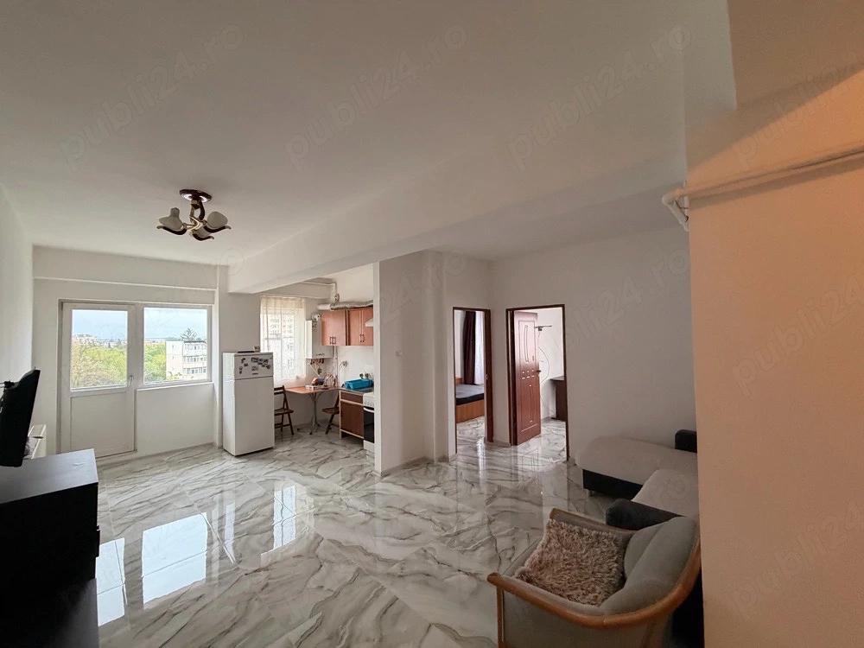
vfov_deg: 85.7
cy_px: 324
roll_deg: +1.1
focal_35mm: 14
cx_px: 432
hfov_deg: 102.1
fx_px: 349
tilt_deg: +2.8
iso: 200
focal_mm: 2.22
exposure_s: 1/50
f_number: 2.2
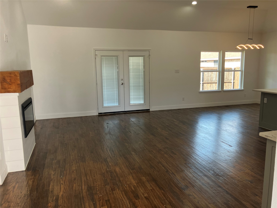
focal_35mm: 28
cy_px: 104
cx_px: 138
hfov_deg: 63.4
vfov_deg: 49.7
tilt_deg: -8.0
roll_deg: +0.1
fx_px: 224
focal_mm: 3.99
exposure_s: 1/120
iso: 64
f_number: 1.8
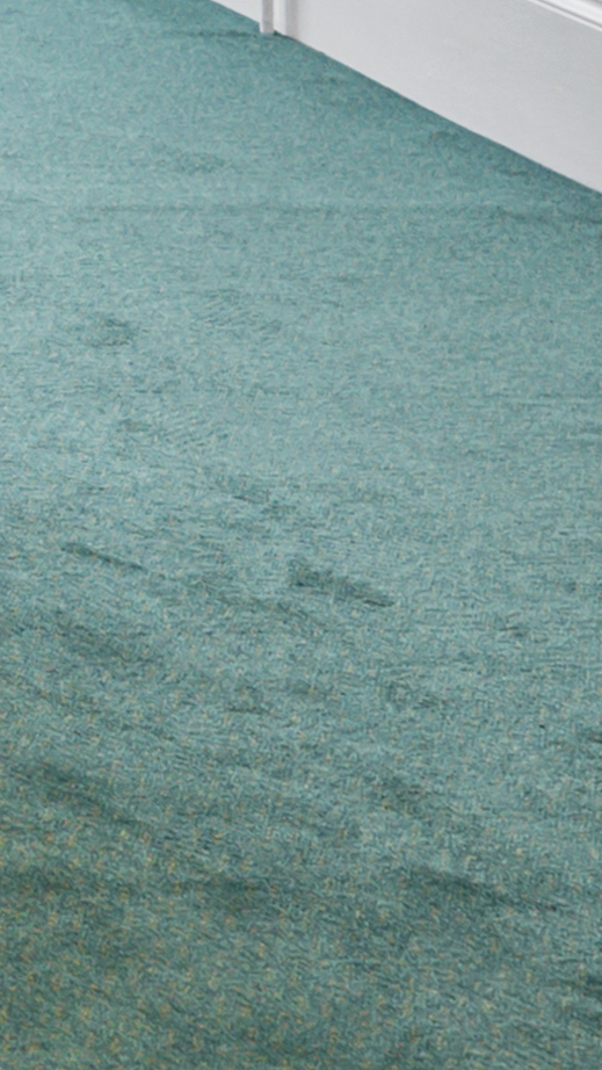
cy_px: -890
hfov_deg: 8.1
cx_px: -1634
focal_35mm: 106
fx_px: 3019
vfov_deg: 16.6
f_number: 8
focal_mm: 15.5
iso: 320
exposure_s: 1/125
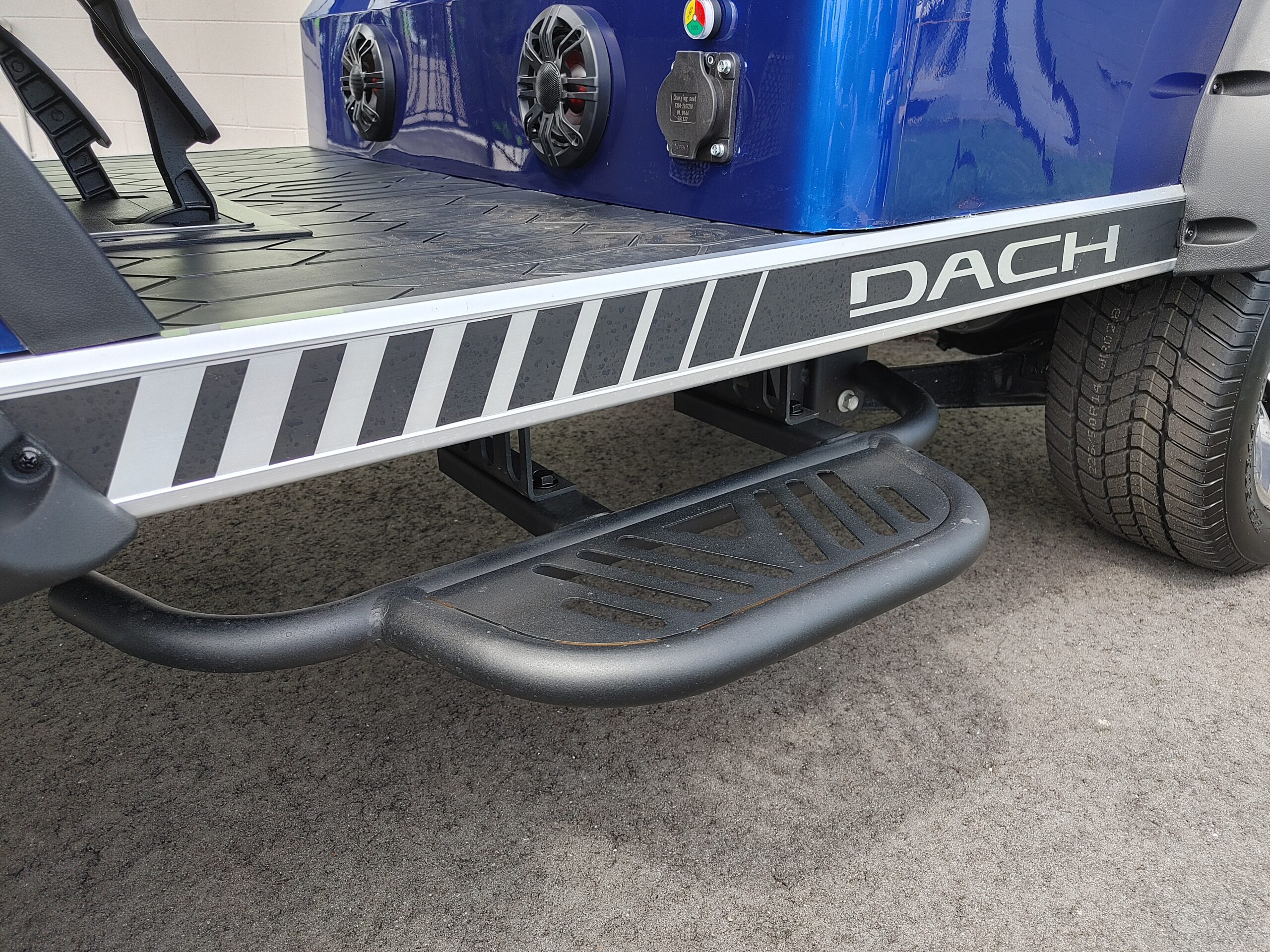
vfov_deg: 53.1
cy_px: 476
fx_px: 954
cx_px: 635
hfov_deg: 67.3
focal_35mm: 26
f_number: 1.8
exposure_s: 1/262
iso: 50
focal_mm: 4.81
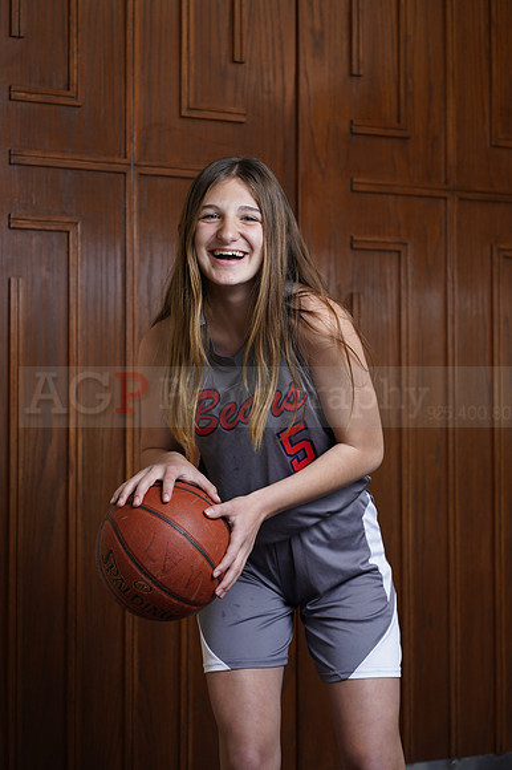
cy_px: 385
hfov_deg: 16.1
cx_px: 256
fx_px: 1815
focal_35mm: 85
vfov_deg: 23.9
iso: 200
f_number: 5.6
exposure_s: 1/250
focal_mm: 85
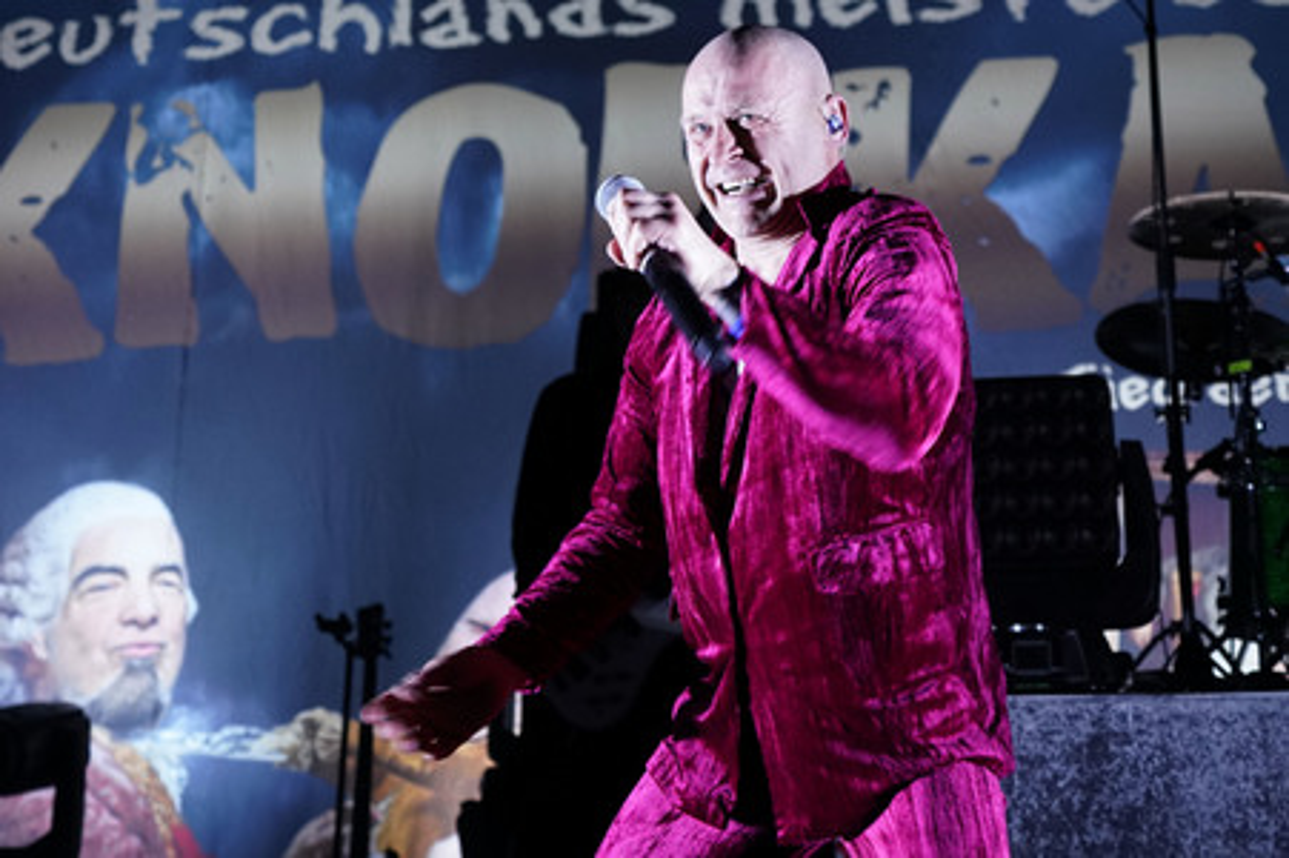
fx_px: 1324
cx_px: 644
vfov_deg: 35.9
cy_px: 429
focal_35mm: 37
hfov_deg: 51.9
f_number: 3.2
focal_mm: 37
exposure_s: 1/200
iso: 2500
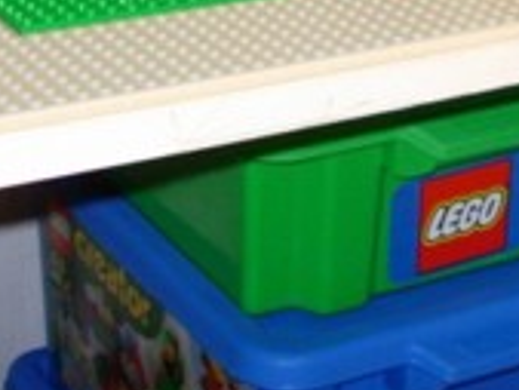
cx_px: 522
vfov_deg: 10.5
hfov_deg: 14.4
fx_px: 2026
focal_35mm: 135
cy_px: -227
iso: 79
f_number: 2.8
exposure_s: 1/2.8
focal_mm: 7.8
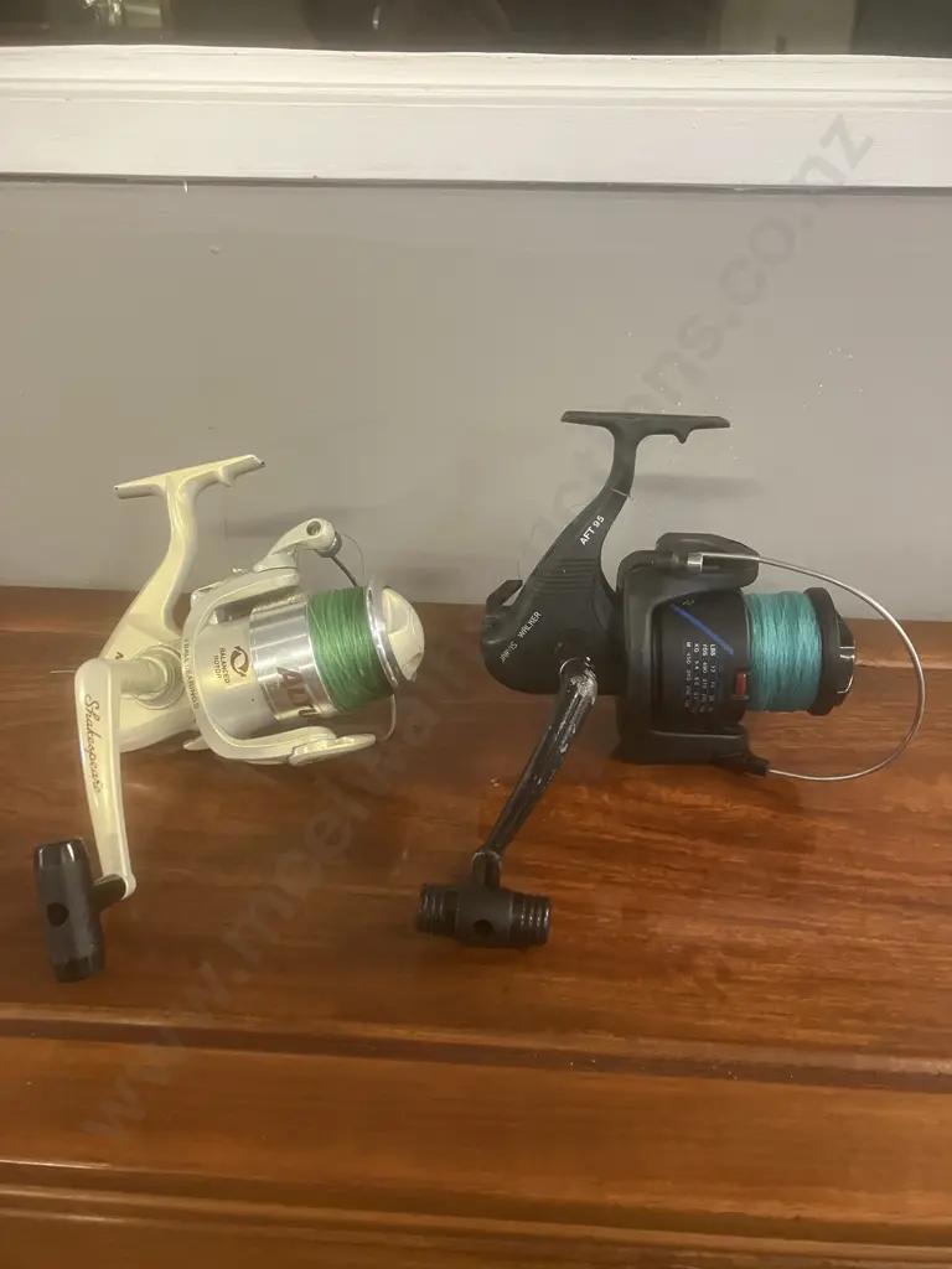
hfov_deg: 49.7
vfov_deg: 63.4
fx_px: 1027
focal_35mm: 28
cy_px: 634
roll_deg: -0.7
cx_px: 476
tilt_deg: -27.7
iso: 320
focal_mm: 3.99
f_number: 1.8
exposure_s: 1/50
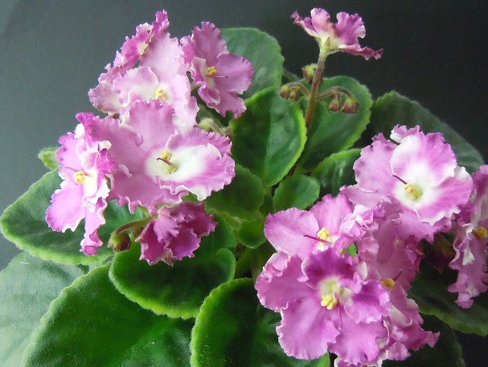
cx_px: 238
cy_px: 192
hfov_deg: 46.8
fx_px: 564
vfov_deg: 36.0
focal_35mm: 40
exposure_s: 1/50
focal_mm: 5.4
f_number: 3.5
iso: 800
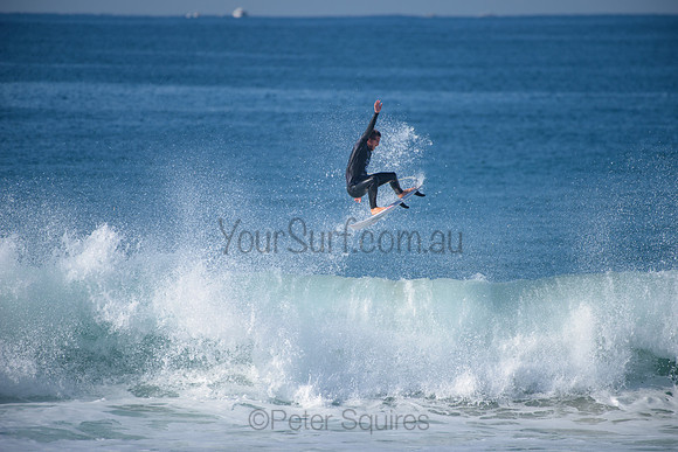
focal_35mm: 500
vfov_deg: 2.8
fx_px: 9418
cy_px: 226
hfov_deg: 4.1
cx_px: 339
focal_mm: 500
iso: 200
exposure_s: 1/2000
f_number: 5.6
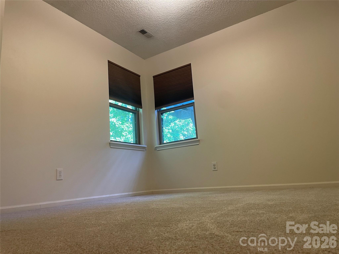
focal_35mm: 26
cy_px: 127
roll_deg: +4.5
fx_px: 255
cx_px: 170
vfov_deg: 53.1
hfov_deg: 67.3
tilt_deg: +11.8
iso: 100
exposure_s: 1/60
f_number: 1.6
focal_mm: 4.2
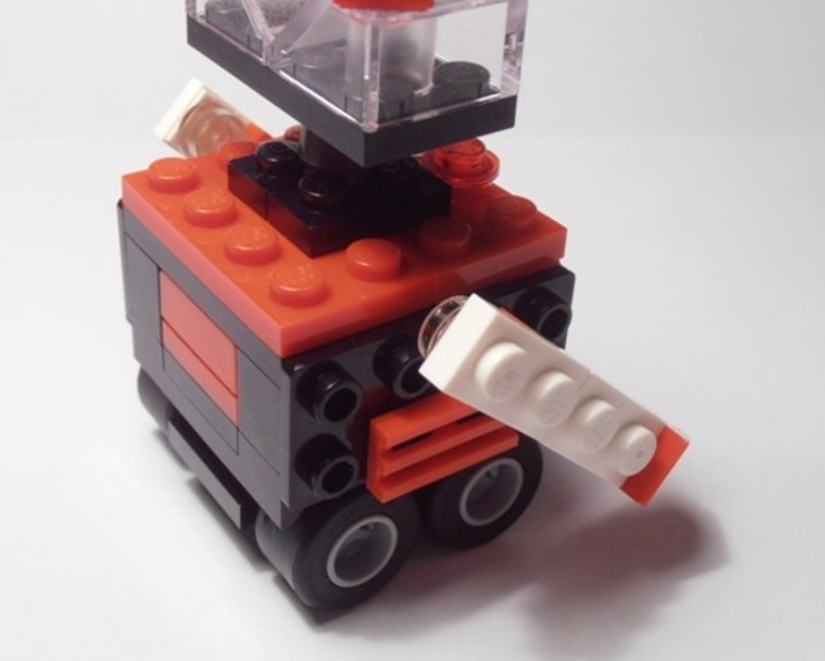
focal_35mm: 55
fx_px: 1343
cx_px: 315
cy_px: 224
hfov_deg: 34.0
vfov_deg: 27.5
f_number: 3.9
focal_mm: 6.61
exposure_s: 1/40
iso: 80
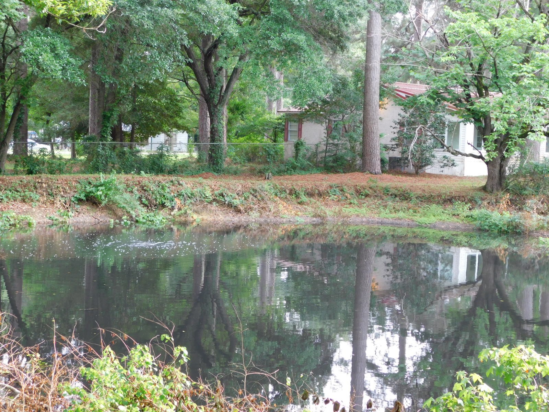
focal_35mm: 59
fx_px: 936
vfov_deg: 24.8
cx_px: 274
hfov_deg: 32.7
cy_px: 206
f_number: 4
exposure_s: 1/30
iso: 125
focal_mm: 10.4
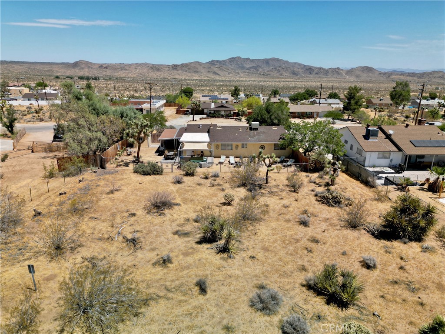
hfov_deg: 71.6
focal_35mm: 24
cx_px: 222
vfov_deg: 56.8
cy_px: 167
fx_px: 309
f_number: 1.7
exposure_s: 1/640
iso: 100
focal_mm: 6.72
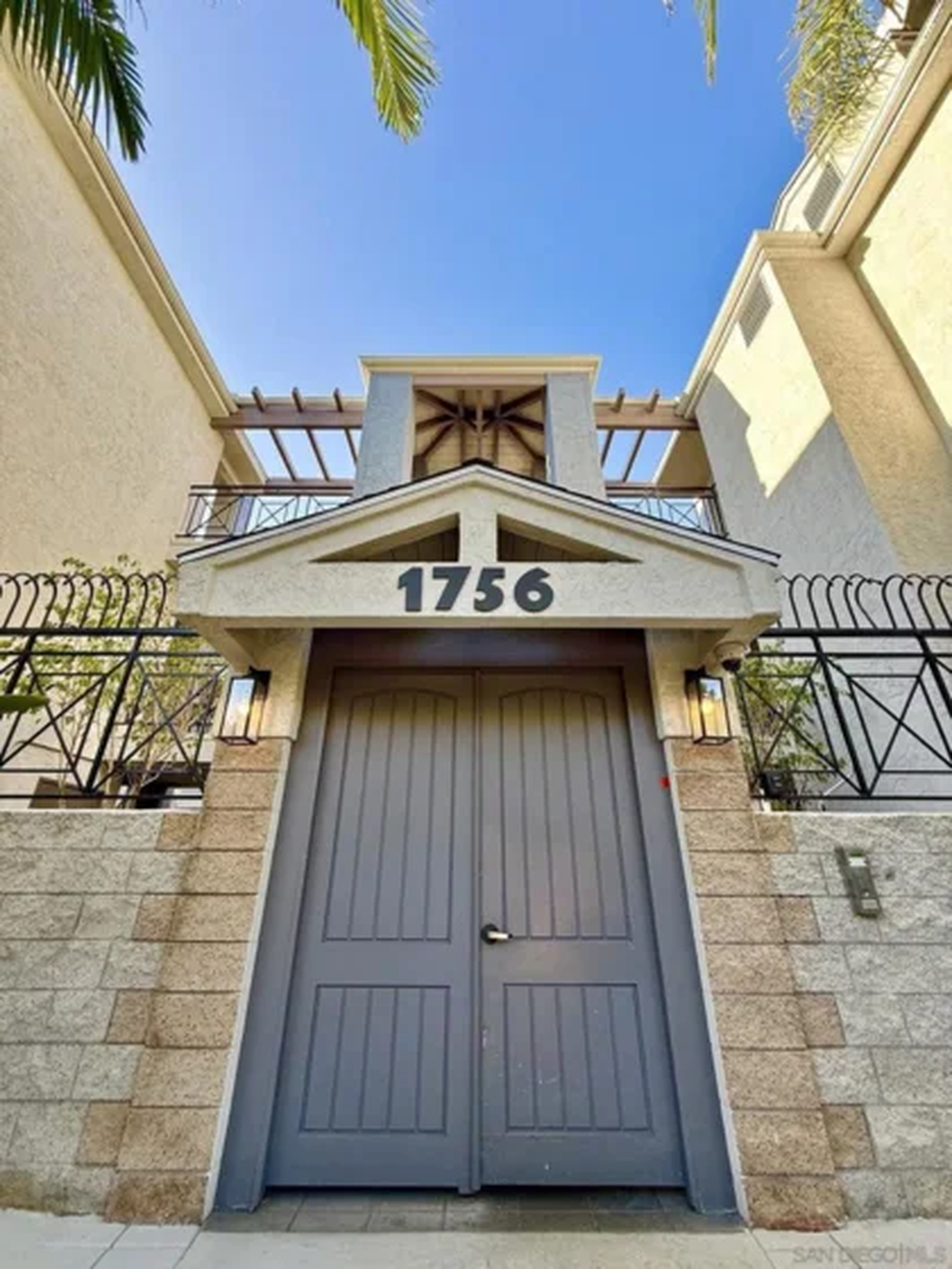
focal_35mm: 14
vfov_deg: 102.1
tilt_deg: +26.4
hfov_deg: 85.7
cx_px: 476
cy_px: 634
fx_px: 513
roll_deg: -0.5
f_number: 2.2
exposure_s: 1/130
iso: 64
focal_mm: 2.22
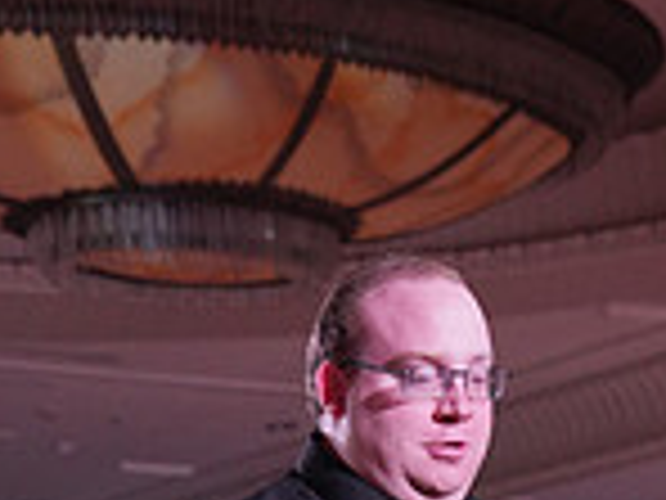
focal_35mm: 158
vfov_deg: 8.5
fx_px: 3040
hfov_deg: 12.4
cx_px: -2
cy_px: 1225
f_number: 4
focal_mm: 42
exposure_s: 1/500
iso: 2000
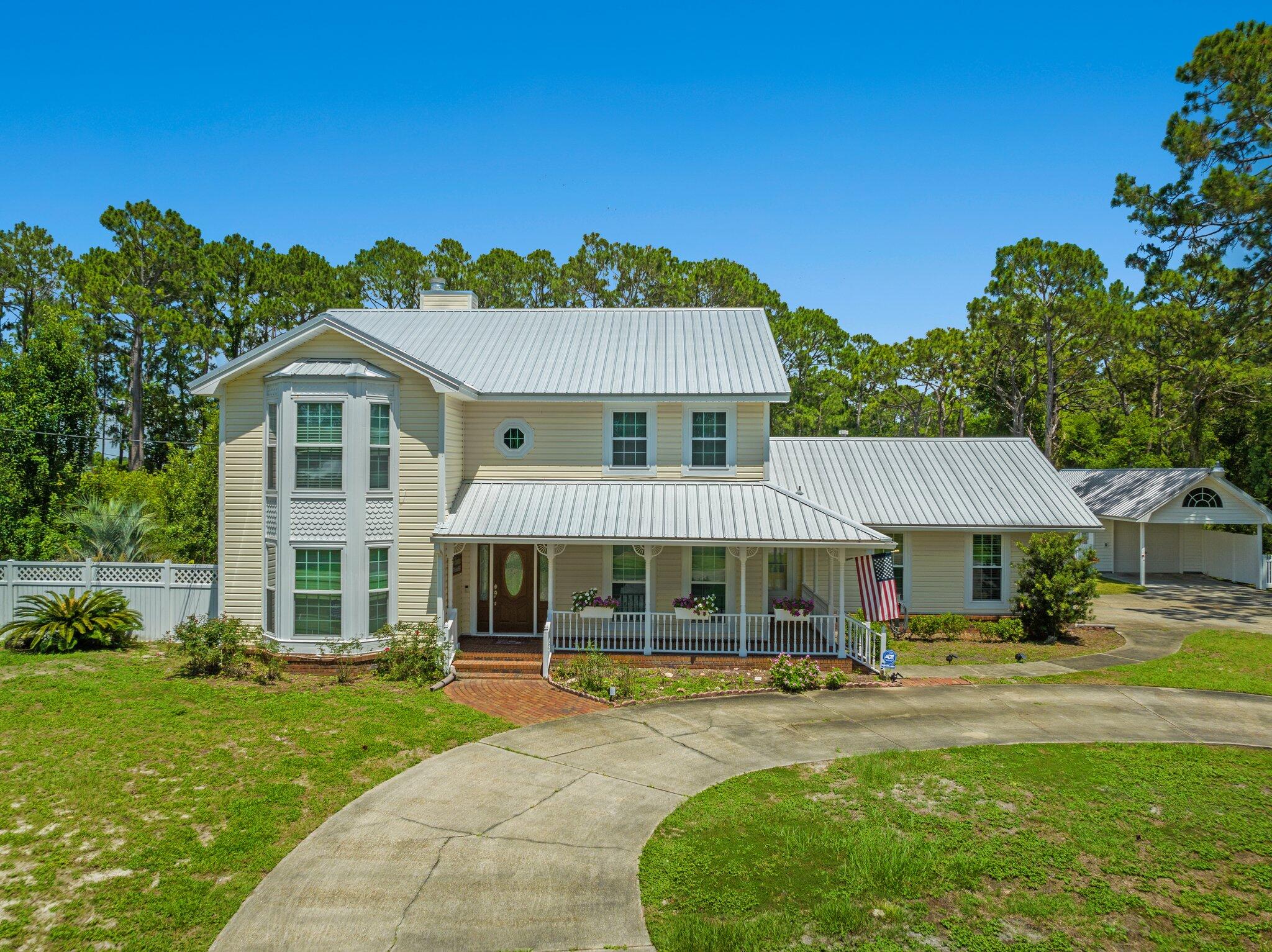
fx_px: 881
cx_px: 636
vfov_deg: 56.8
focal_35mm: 24
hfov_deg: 71.6
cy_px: 476
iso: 100
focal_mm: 12.29
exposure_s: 1/100
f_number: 5
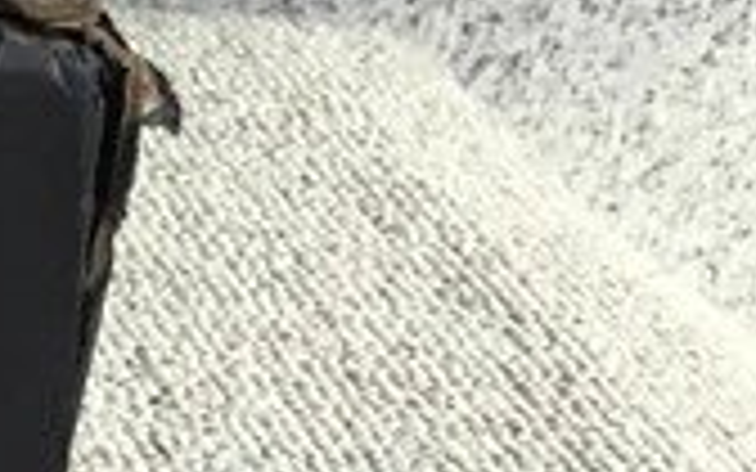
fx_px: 3626
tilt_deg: -16.4
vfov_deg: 7.3
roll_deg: +0.3
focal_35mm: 176
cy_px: -236
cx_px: -1246
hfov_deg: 9.9
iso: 25
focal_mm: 3.3
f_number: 2.4
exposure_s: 1/525
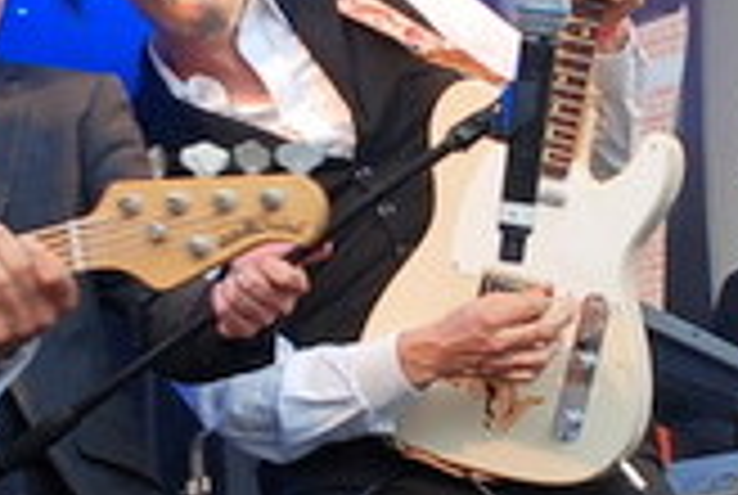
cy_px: 592
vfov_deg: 9.4
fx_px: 2978
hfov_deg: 13.8
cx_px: -99
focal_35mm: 145
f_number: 5
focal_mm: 22
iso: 320
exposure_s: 1/80
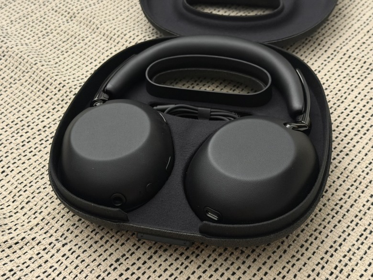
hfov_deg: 39.7
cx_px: 186
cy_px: 140
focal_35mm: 48
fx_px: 517
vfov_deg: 30.3
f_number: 1.78
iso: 800
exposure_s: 1/20
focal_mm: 6.76
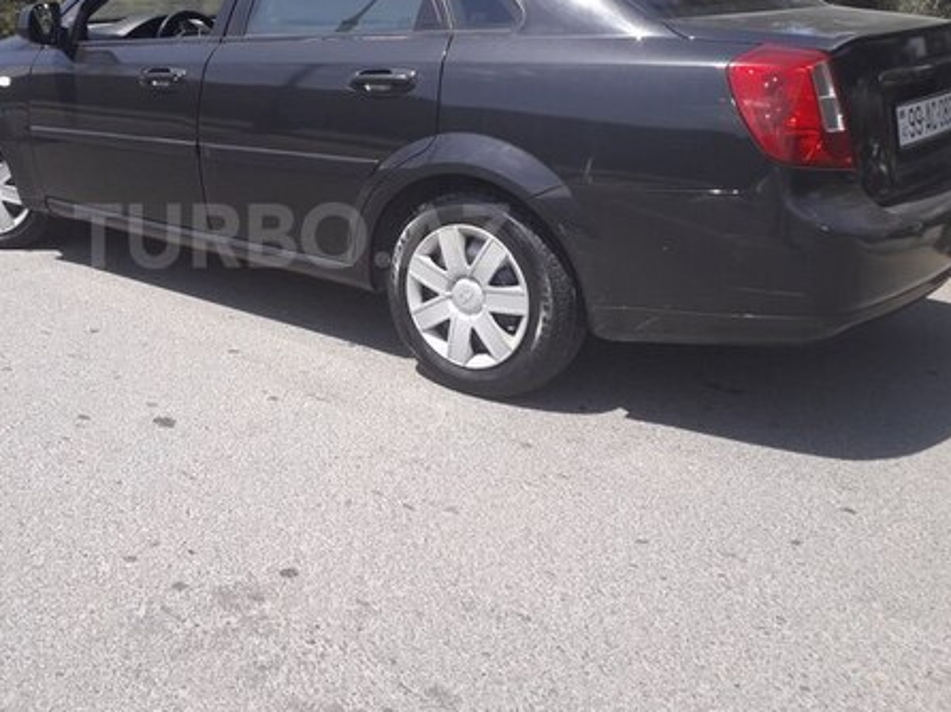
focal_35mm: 40
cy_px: 236
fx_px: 1098
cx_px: 292
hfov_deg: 45.9
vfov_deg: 35.6
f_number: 1.9
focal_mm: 3.6
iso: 40
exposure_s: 1/1015
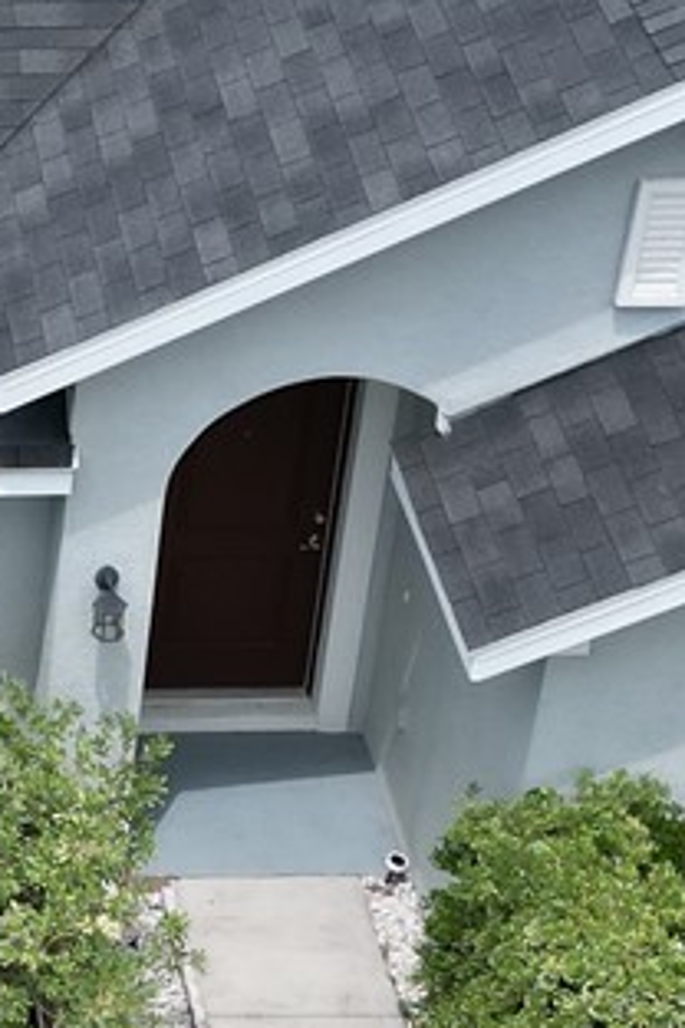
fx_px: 3653
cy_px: 577
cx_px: -524
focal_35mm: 128
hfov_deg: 10.1
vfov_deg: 16.0
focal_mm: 6.72
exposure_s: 1/4000
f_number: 1.7
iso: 160
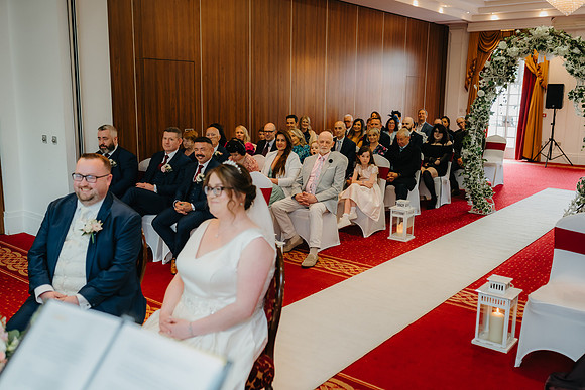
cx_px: 292
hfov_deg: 54.4
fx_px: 569
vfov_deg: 37.9
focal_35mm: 35
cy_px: 195
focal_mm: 35
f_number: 2.2
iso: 1000
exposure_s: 1/160
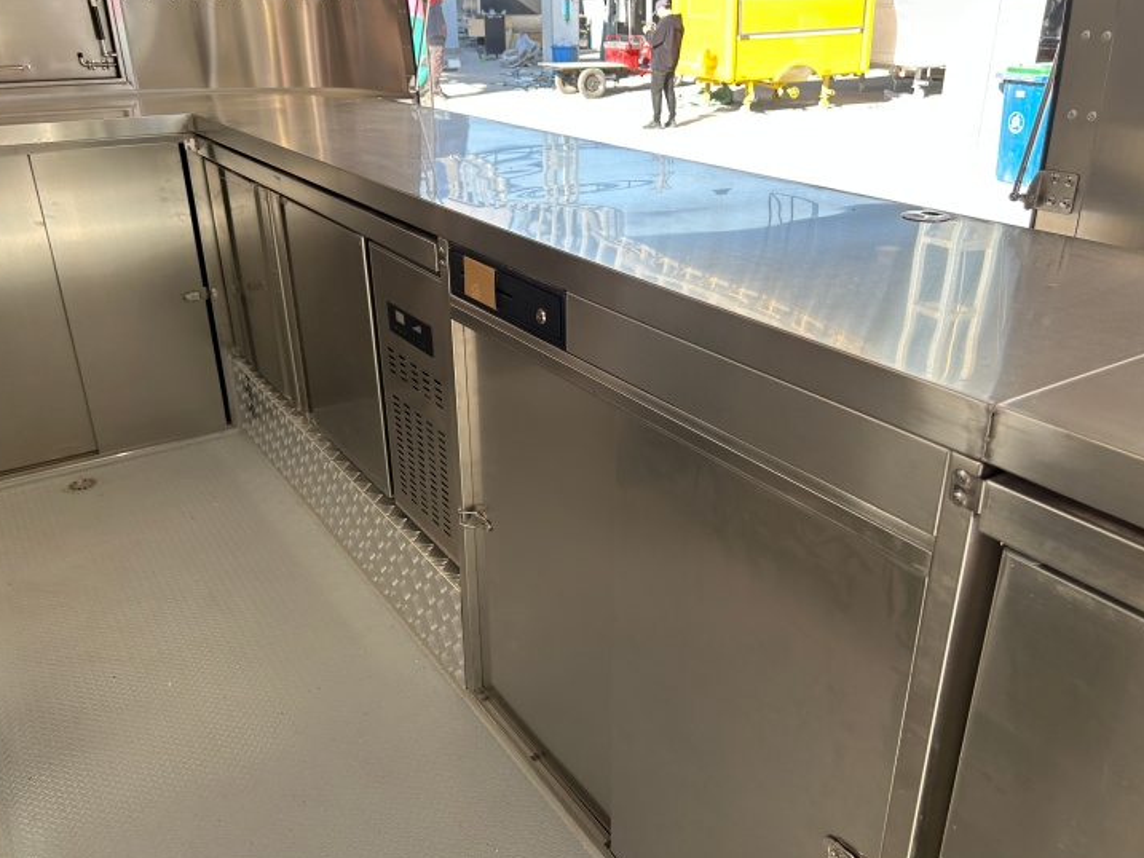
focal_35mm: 29
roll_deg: +1.0
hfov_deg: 61.6
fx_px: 959
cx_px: 563
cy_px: 437
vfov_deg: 48.2
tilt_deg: -25.1
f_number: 1.5
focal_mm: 5.7
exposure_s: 1/228
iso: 40
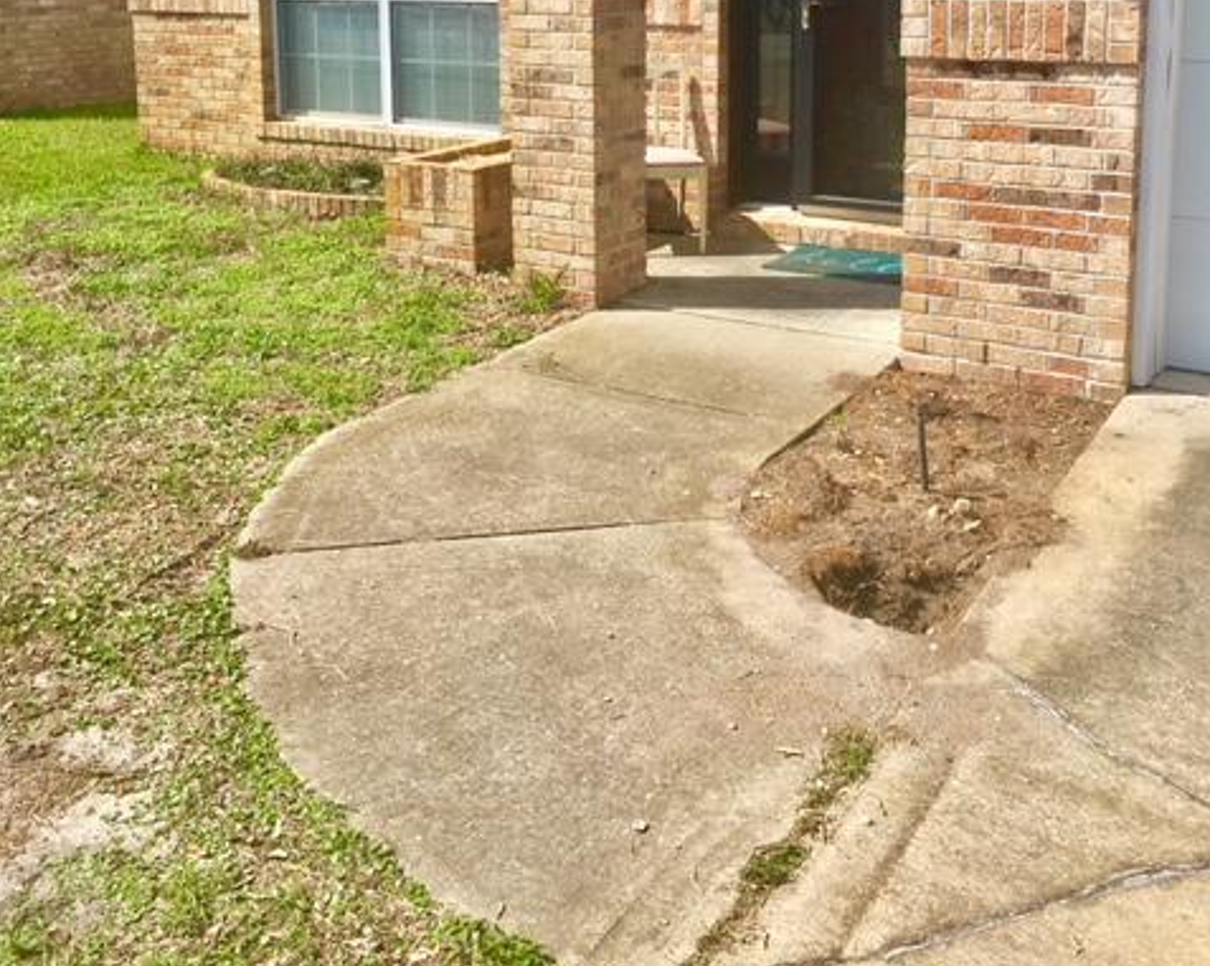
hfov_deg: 48.0
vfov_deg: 37.5
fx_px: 1360
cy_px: 170
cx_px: 604
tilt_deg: -7.2
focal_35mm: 38
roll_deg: -0.1
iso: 25
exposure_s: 1/1637
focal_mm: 4.15
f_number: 2.2
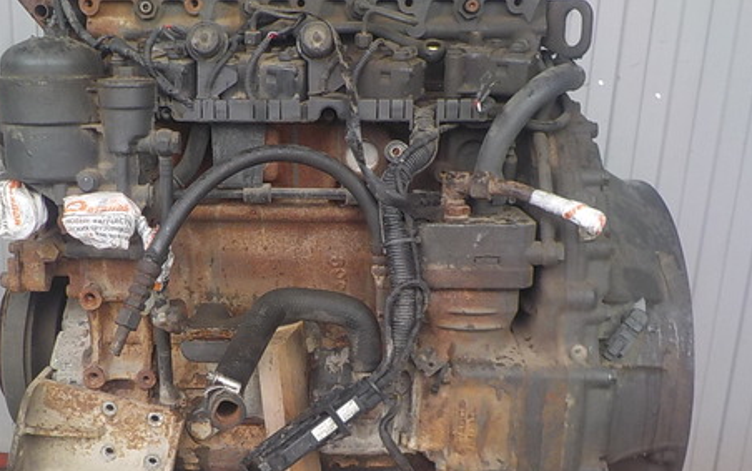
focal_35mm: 45
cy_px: 291
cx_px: 278
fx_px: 923
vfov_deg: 28.5
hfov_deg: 44.0
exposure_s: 1/30
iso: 160
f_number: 3.3
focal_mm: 4.1
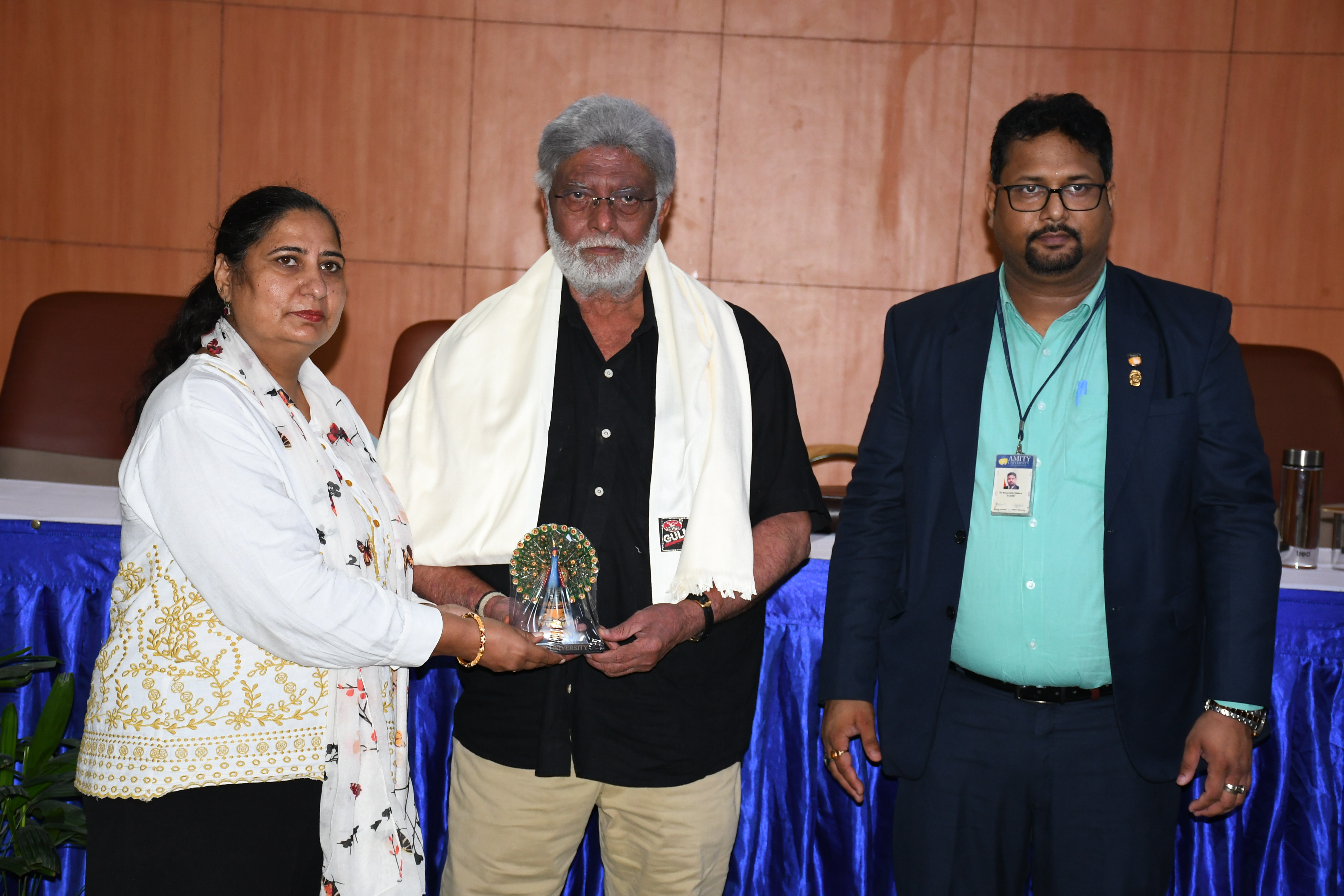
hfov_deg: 27.0
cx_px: 672
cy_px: 448
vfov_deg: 18.2
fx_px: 2800
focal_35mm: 75
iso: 800
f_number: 5.6
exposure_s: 1/125
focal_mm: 50
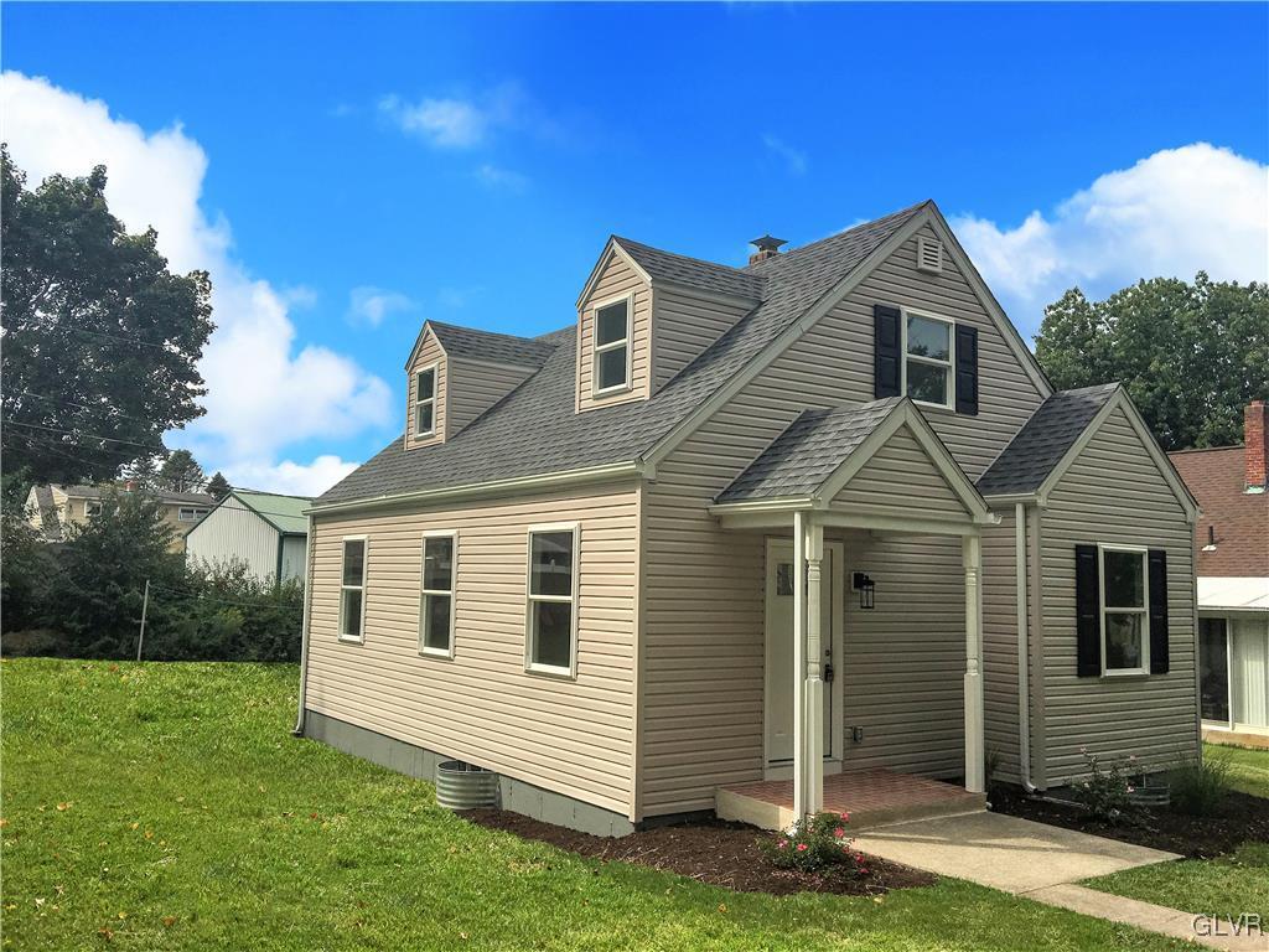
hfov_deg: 61.7
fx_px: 1063
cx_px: 634
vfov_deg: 48.2
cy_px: 476
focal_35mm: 29
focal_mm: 4.15
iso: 25
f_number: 2.2
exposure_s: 1/2262
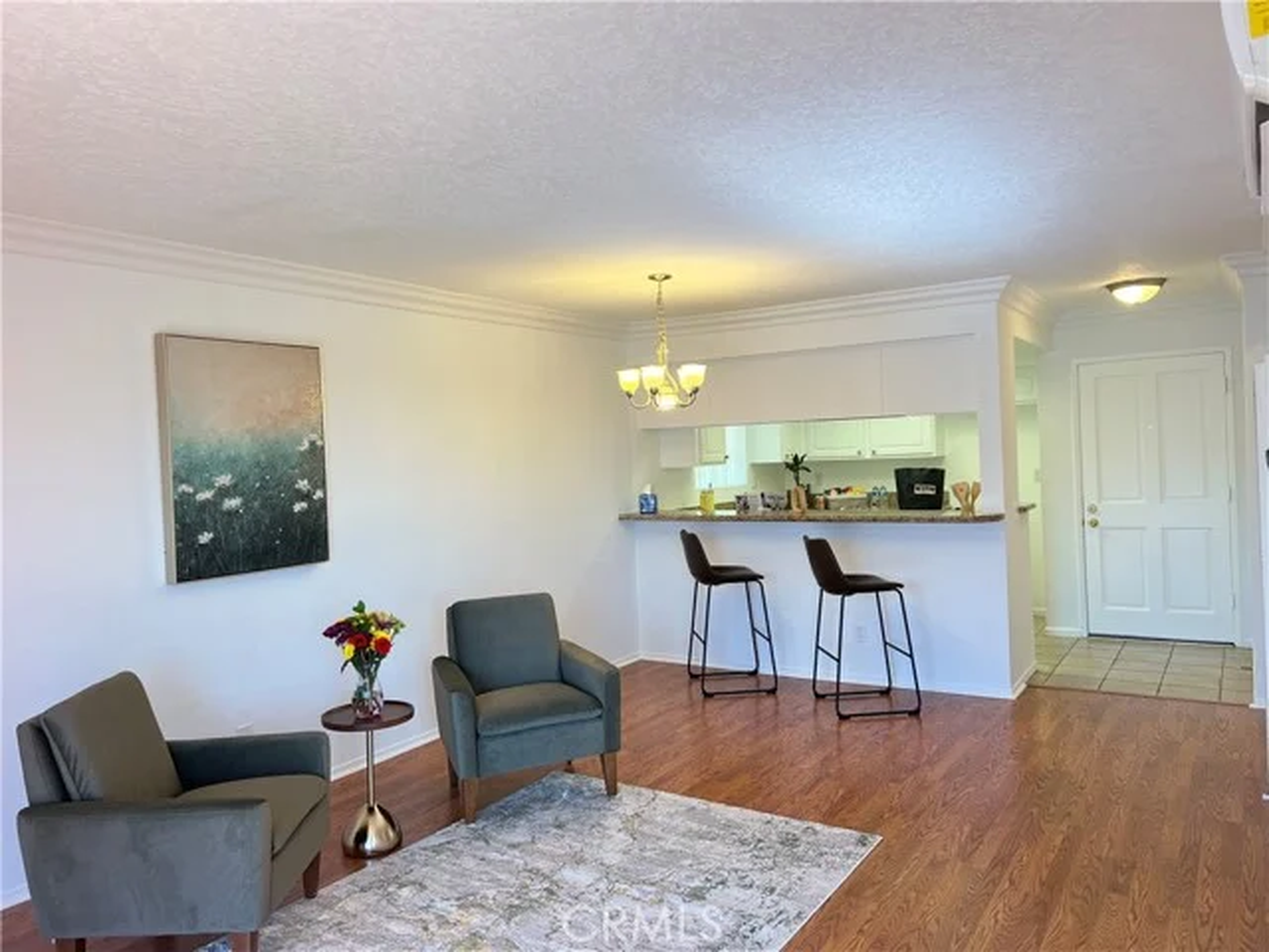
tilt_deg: -1.7
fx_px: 953
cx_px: 634
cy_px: 476
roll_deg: +2.5
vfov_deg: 53.1
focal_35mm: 26
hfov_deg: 67.3
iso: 64
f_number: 1.5
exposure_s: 1/120
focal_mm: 5.7
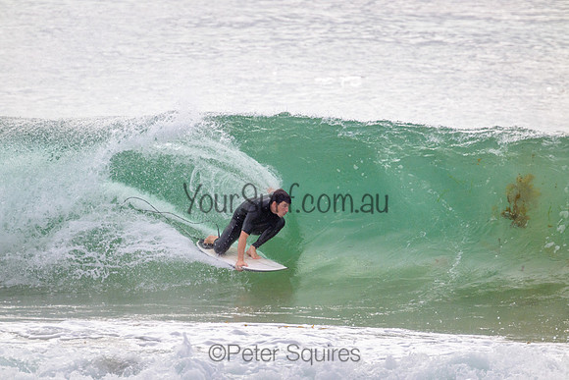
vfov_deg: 1.7
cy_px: 190
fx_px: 12647
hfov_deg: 2.6
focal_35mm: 800
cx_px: 284
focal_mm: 800
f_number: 11
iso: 1100
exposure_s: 1/2000
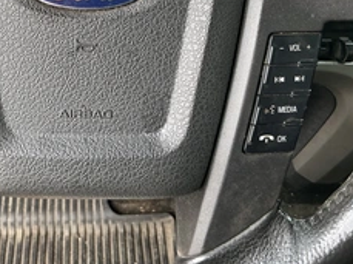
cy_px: 36
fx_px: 499
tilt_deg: -31.1
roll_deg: -0.2
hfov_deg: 38.0
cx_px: 91
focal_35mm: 49
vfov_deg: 28.6
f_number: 1.8
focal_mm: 3
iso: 40
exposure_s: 1/122
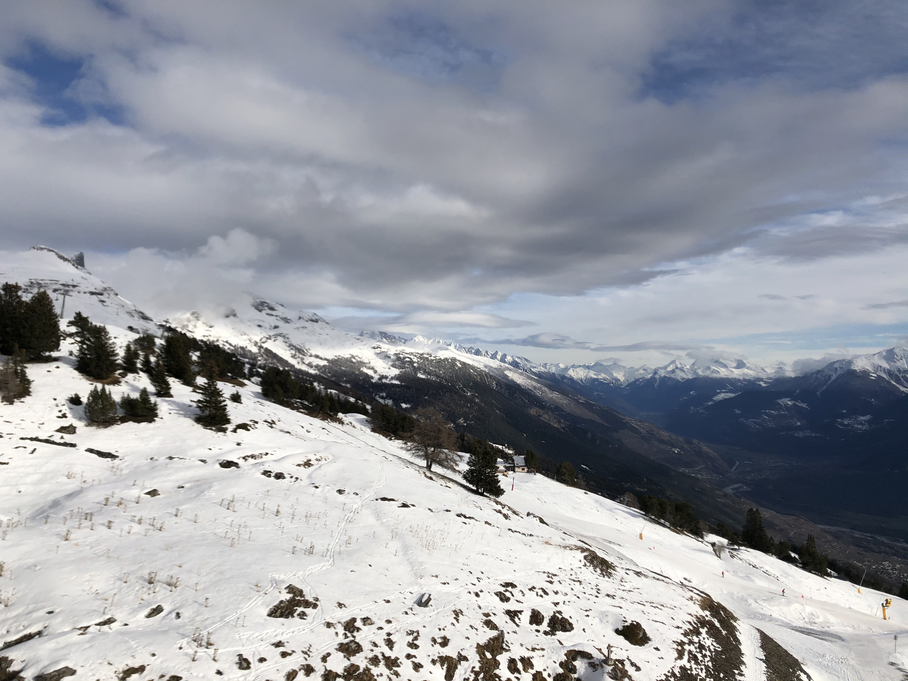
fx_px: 734
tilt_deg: +1.9
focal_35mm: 28
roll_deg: +2.3
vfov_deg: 49.7
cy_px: 340
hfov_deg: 63.4
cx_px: 454
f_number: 1.8
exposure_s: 1/4367
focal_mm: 4
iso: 20
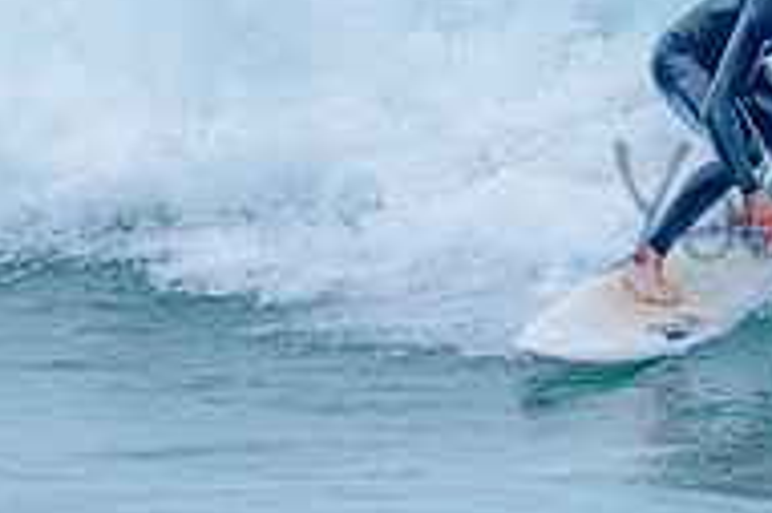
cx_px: 789
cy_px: 6
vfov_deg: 0.7
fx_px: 40901
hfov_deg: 1.1
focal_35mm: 1909
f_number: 5.6
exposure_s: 1/2000
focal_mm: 500
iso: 800
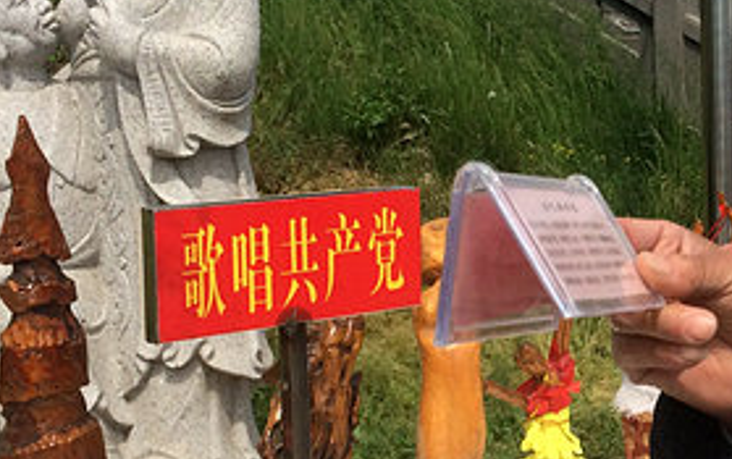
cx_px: 769
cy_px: 307
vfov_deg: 14.9
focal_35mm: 88
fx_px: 1757
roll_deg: -1.5
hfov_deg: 22.4
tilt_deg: -7.5
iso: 32
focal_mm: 4.15
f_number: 2.2
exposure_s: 1/4115
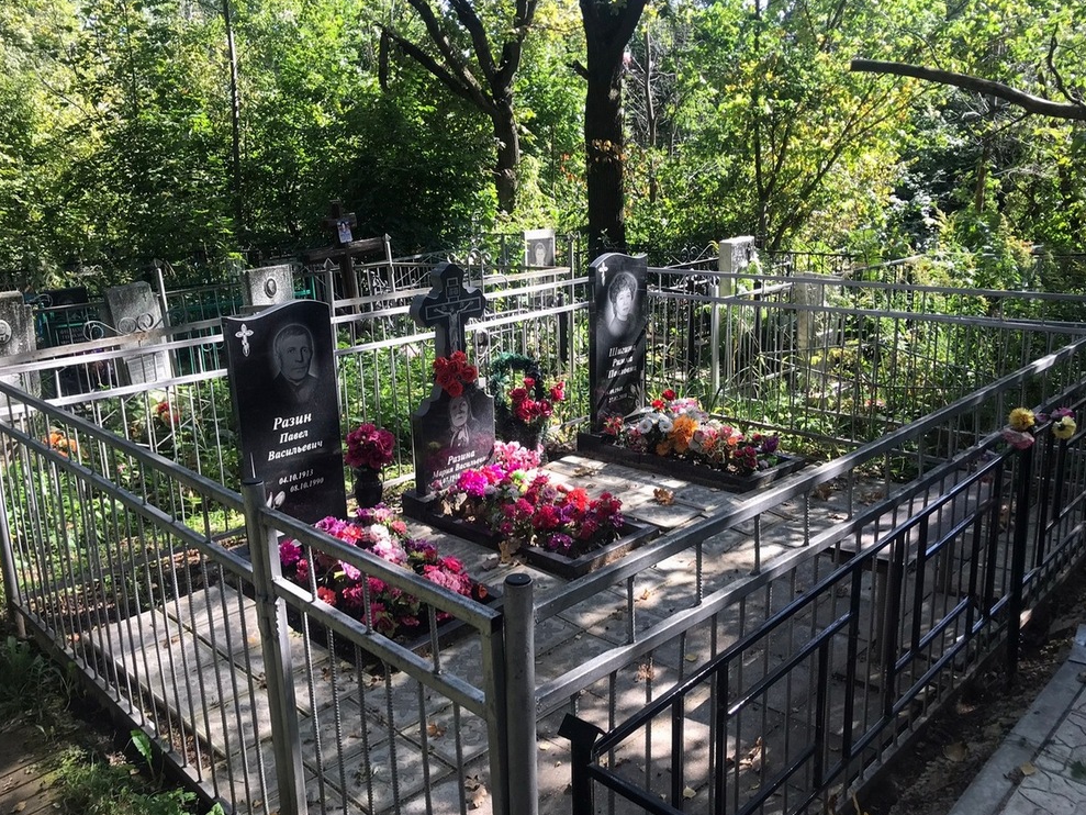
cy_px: 410
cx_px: 553
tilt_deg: -14.7
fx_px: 910
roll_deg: +2.1
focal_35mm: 29
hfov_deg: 61.6
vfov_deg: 48.2
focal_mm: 3.99
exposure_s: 1/247
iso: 20
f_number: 1.8
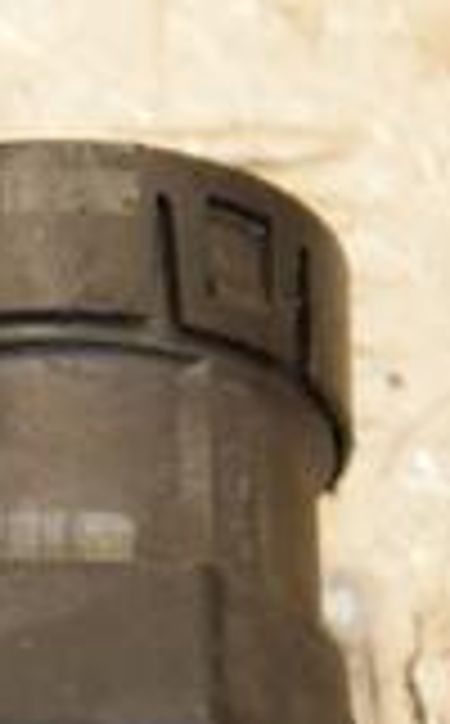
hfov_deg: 3.6
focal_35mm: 354
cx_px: -688
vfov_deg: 5.9
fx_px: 6978
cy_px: 684
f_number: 6.3
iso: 800
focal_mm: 62
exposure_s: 1/200
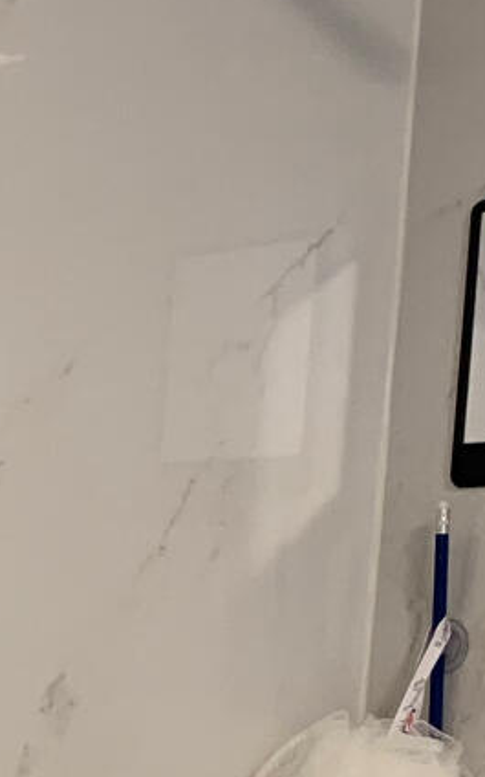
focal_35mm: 130
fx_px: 2749
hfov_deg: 9.5
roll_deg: -1.9
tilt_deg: -8.6
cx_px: -472
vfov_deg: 15.1
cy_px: 1087
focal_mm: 4.25
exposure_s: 1/60
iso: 250
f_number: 1.8
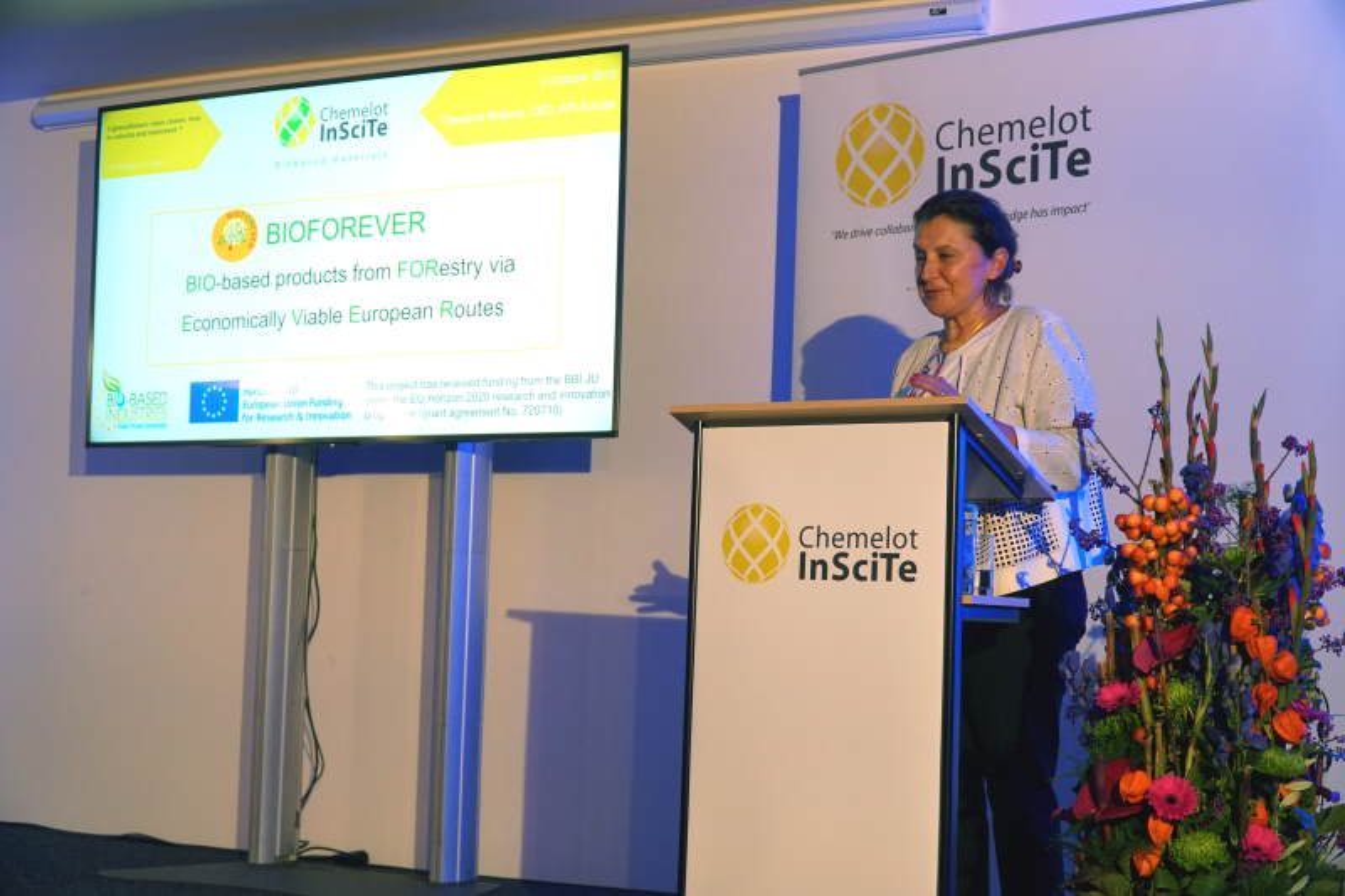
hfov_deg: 41.1
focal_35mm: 48
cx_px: 672
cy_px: 448
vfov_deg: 28.1
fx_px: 1793
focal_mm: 32
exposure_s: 1/160
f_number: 4
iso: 1600
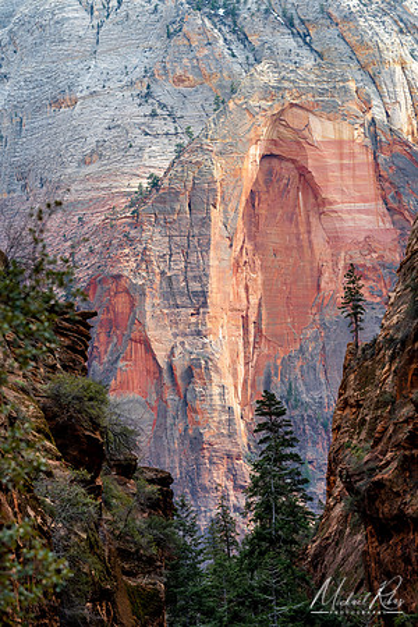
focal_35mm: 200
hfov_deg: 6.9
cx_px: 209
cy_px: 314
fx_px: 3483
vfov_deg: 10.3
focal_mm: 200
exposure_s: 1/250
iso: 200
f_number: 8
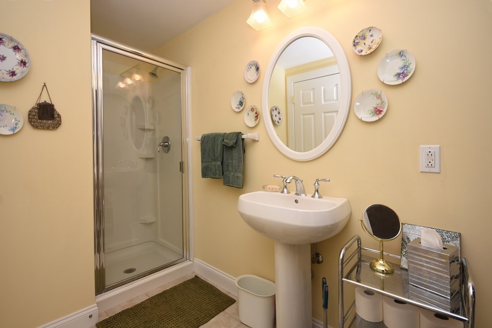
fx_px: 205
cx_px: 246
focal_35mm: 15
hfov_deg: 100.4
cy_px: 164
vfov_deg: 77.3
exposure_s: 1/60
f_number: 5.6
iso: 100
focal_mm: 10
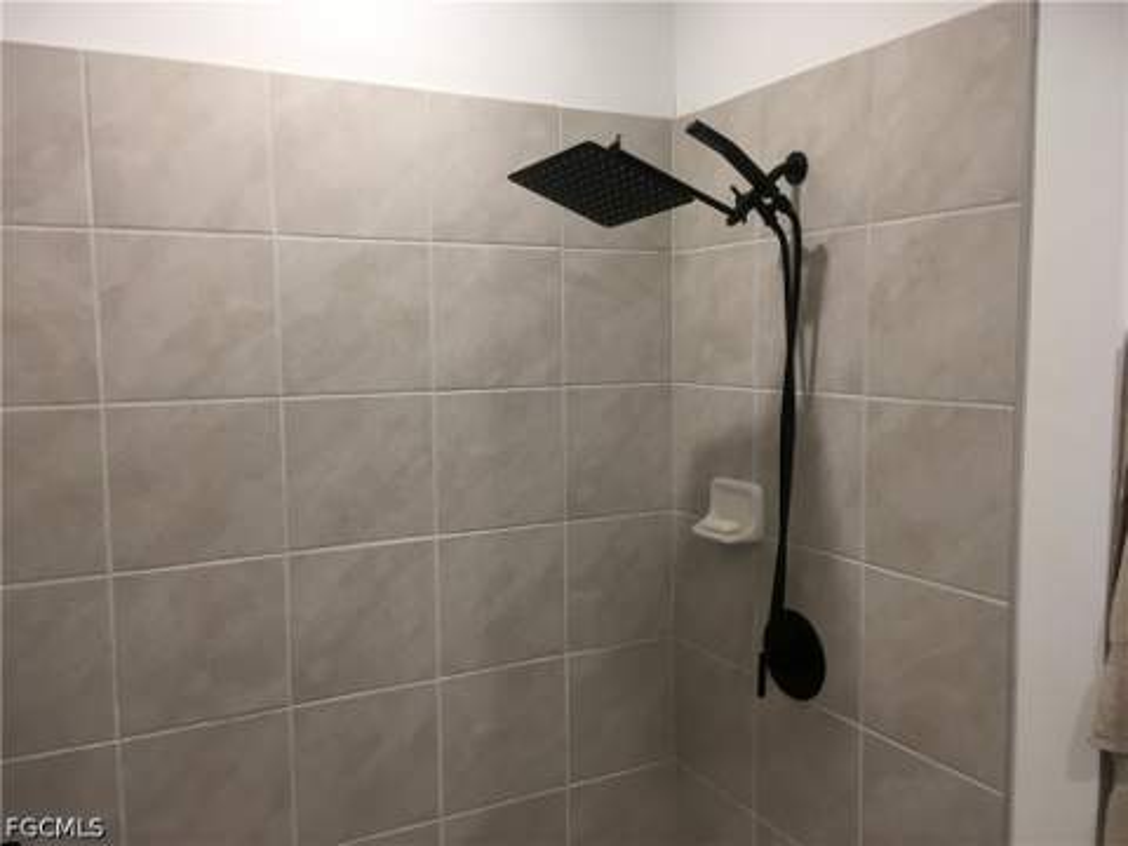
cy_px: 423
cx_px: 564
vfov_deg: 48.2
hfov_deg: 61.7
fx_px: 945
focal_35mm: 29
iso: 50
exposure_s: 1/30
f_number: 2.2
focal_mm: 4.15
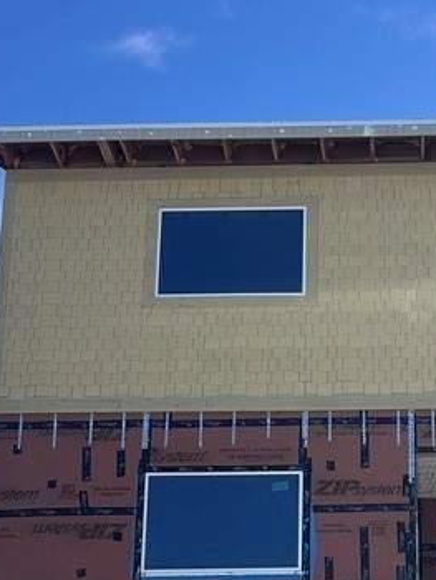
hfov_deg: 19.0
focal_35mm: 76
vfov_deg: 24.5
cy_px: 570
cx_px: 405
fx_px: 1275
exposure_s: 1/5882
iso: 50
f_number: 1.5
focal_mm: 5.7
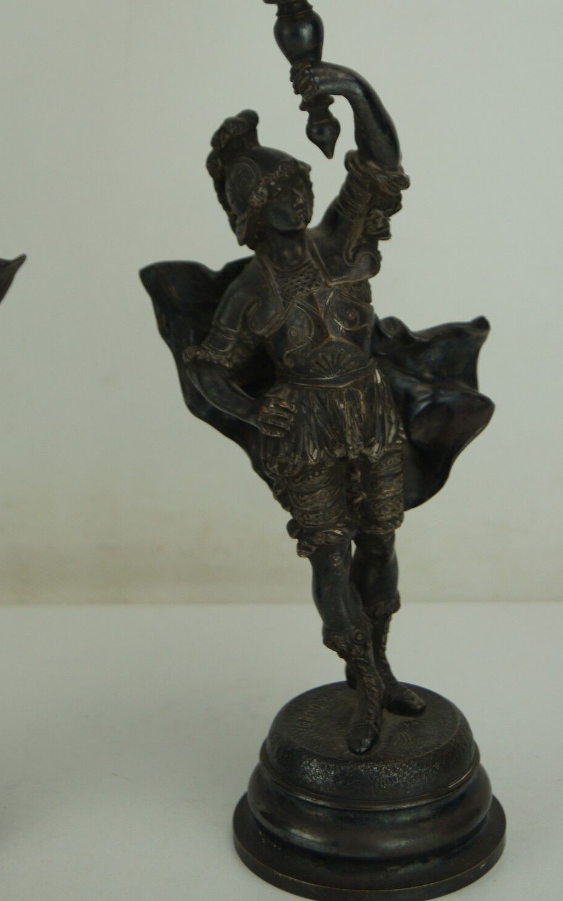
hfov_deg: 11.7
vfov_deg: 18.5
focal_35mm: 112
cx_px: 353
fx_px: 2750
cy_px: 259
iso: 160
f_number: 5.6
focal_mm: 50
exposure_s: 1/160
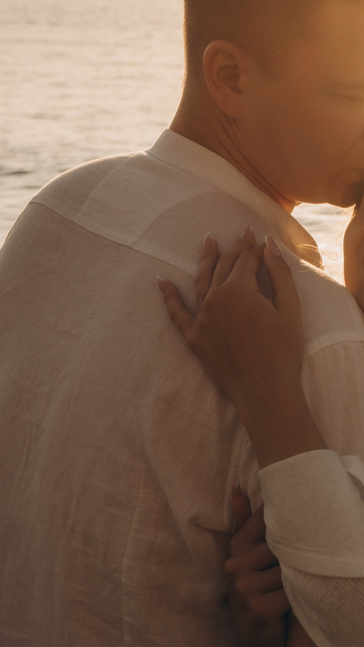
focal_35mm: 147
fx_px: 2523
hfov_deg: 8.2
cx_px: 354
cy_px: 297
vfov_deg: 14.6
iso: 500
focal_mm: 70
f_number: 11
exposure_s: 1/500
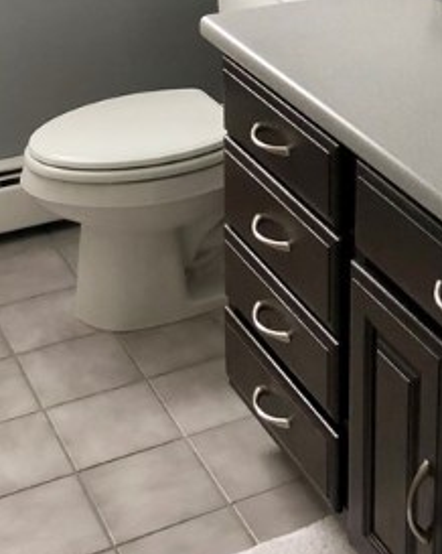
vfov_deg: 23.0
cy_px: -81
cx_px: 355
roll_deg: +0.0
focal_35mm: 77
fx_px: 1261
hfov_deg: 19.7
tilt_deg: -12.8
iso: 40
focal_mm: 4
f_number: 1.8
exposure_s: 1/30
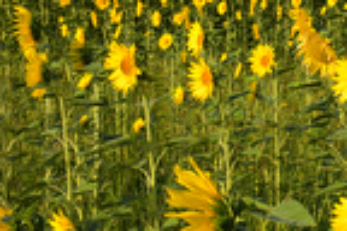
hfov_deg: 19.2
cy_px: 58
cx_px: 424
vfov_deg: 13.6
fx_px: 964
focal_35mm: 100
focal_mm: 24
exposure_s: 1/200
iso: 320
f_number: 14
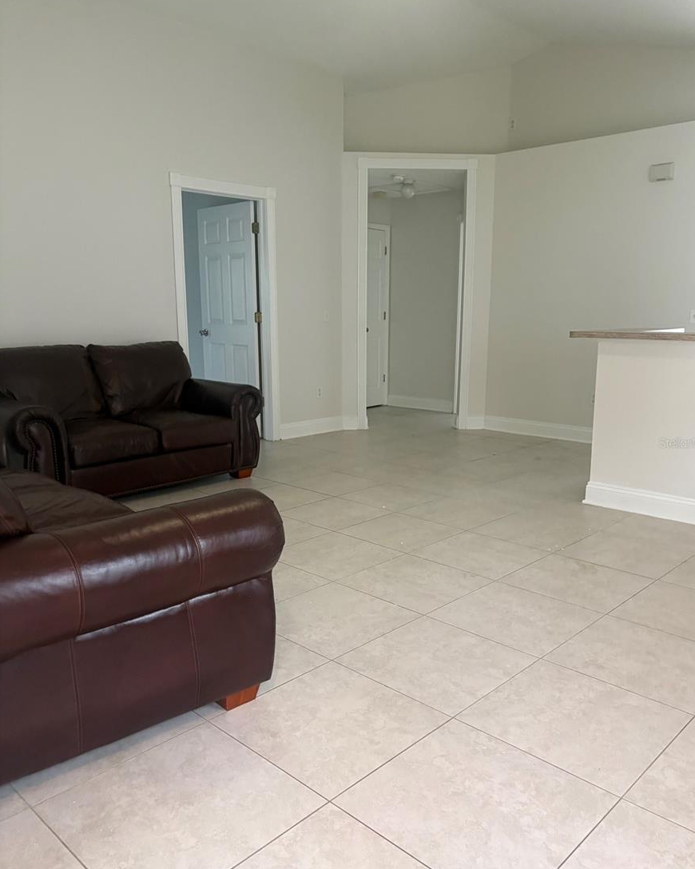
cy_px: 442
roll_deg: -0.1
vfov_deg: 62.2
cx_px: 356
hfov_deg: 51.5
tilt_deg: -10.8
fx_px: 720
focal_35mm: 28
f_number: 1.6
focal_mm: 5.96
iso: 250
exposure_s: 1/60
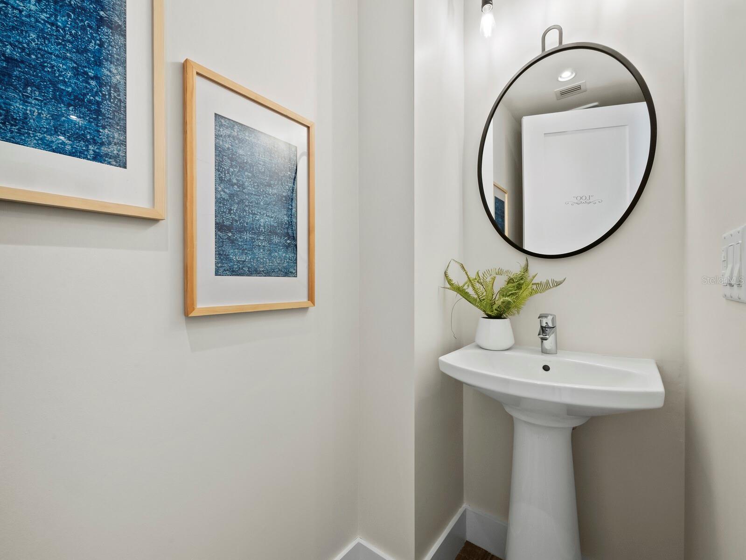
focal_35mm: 14
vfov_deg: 85.7
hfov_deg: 102.1
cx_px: 373
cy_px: 280
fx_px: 302
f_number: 11
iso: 400
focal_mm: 7
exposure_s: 1/4
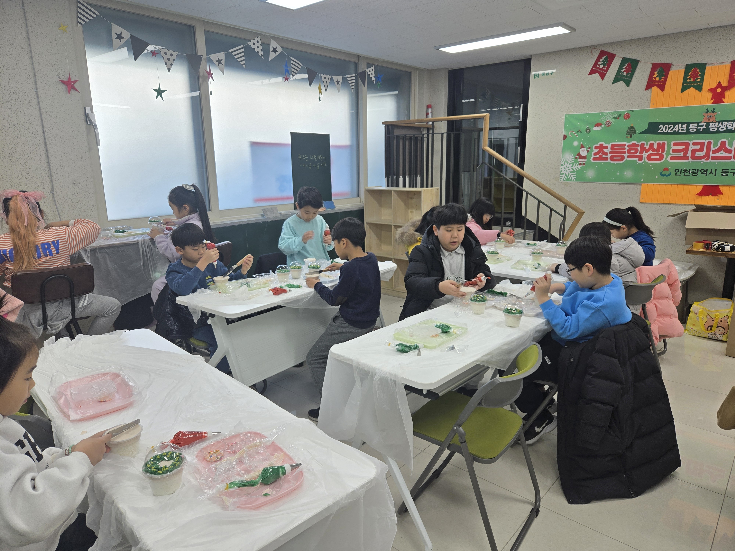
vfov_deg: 58.9
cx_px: 368
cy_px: 276
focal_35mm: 23
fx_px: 488
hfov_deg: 73.9
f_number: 1.8
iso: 32
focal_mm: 5.4
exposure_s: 1/120
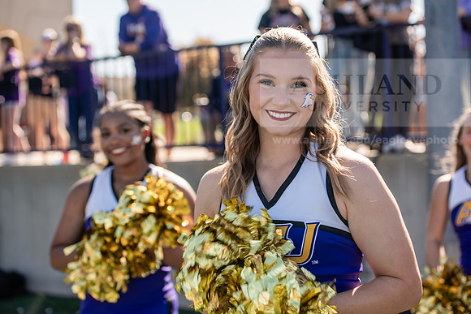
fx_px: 916
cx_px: 236
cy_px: 157
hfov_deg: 28.8
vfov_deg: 19.5
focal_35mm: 70
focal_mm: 70
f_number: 3.5
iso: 100
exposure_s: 1/500
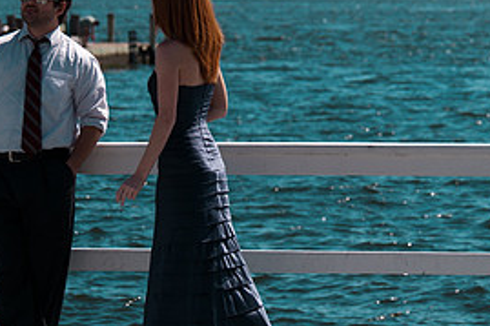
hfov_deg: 10.0
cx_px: 342
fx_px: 2788
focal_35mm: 205
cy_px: 78
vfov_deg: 6.7
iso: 640
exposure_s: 1/5000
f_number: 4.5
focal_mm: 95
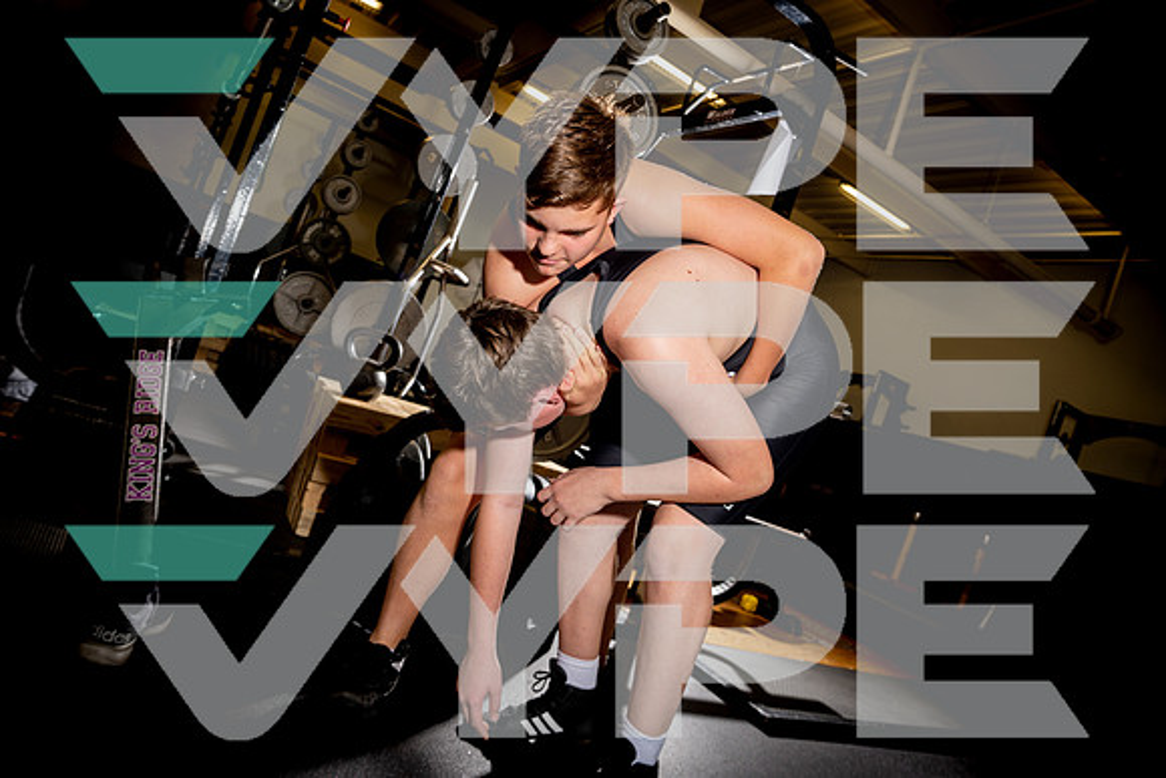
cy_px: 389
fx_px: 810
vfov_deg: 51.3
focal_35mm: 25
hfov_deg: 71.5
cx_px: 583
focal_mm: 25
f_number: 5
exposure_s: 1/250
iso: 500
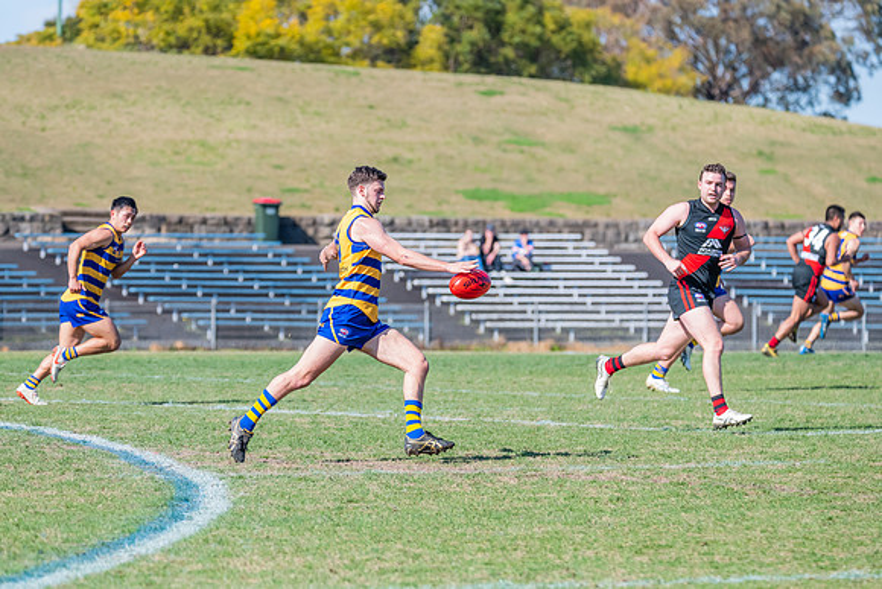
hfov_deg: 7.5
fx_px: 6693
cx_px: 420
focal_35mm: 273
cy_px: 281
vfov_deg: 5.0
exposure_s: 1/1600
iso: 800
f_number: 8
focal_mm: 260
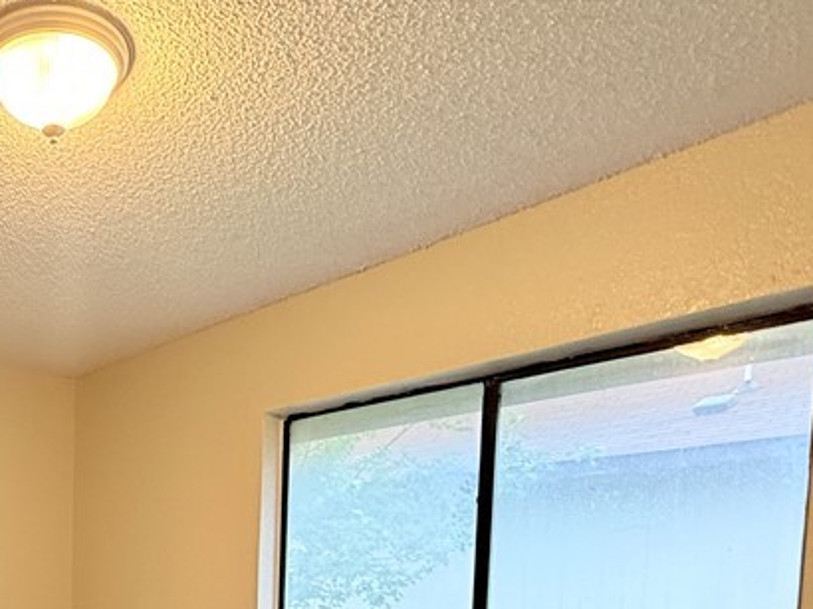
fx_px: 822
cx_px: 71
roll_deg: -0.5
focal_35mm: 35
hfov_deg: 47.0
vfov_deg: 35.6
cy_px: 645
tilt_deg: -6.6
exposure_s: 1/60
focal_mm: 2.22
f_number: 2.2
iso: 200
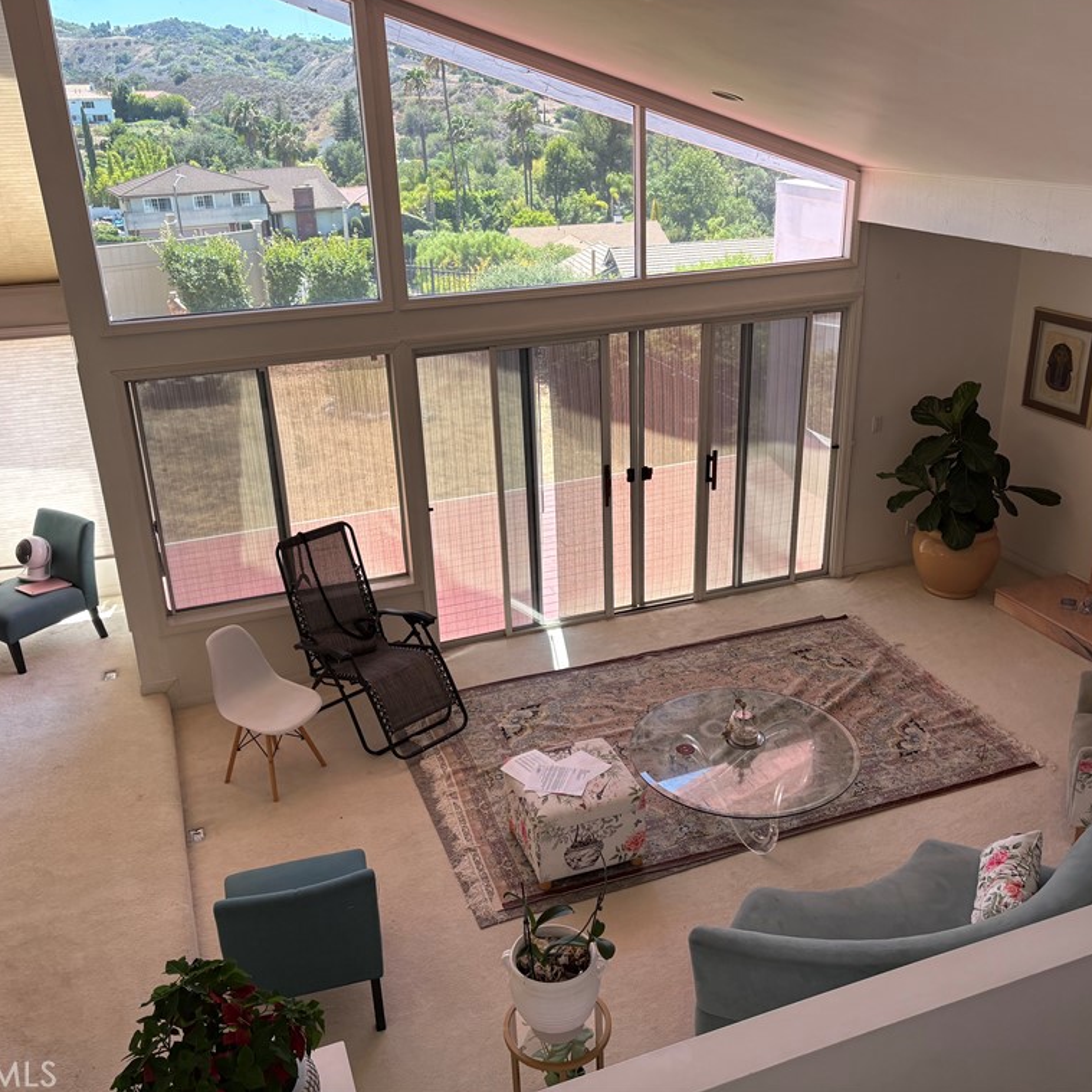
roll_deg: +1.6
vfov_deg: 52.5
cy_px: 542
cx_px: 573
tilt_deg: -21.6
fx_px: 1106
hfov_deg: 52.5
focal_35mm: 31
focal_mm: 5.96
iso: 40
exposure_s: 1/277
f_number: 1.6
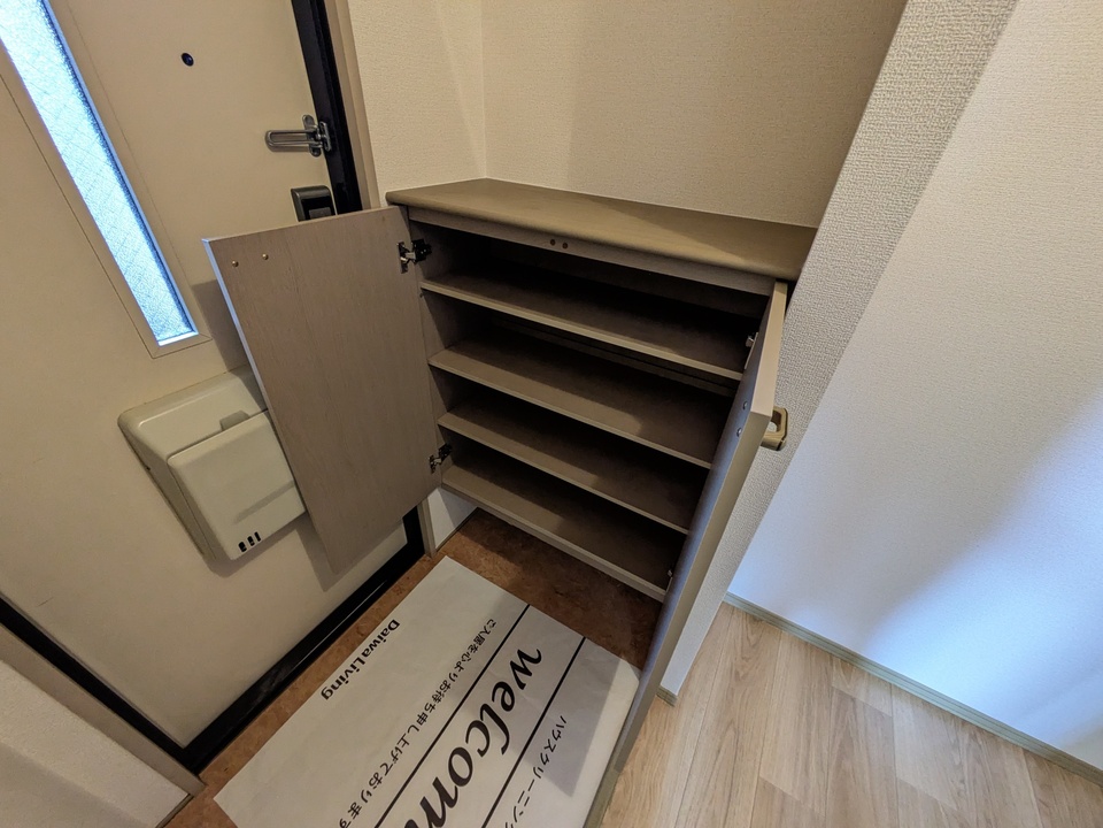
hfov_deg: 102.1
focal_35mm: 14
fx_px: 446
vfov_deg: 85.7
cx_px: 552
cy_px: 414
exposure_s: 1/30
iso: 348
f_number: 2.2
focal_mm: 1.83
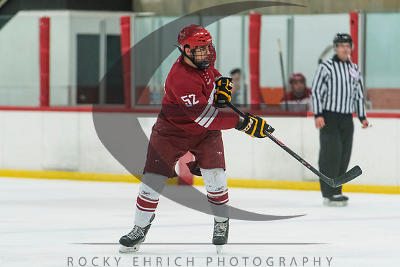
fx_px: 2887
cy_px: 151
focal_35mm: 260
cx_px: 217
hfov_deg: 7.9
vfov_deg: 5.3
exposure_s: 1/500
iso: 3200
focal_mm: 200
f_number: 2.8
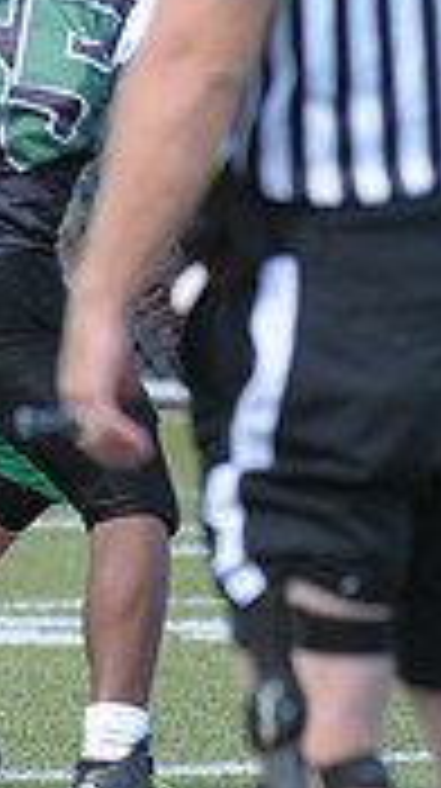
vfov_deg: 1.9
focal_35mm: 1146
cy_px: 115
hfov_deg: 1.1
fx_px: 23905
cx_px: -657
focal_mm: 220
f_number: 4
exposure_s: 1/1600
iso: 640
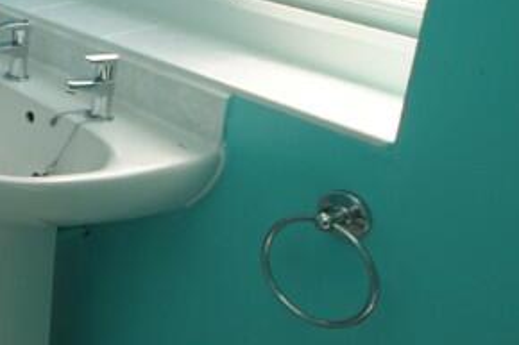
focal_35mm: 53
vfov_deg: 22.5
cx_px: -272
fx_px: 764
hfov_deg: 26.4
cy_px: -115
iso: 125
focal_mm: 10
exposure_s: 1/160
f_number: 4
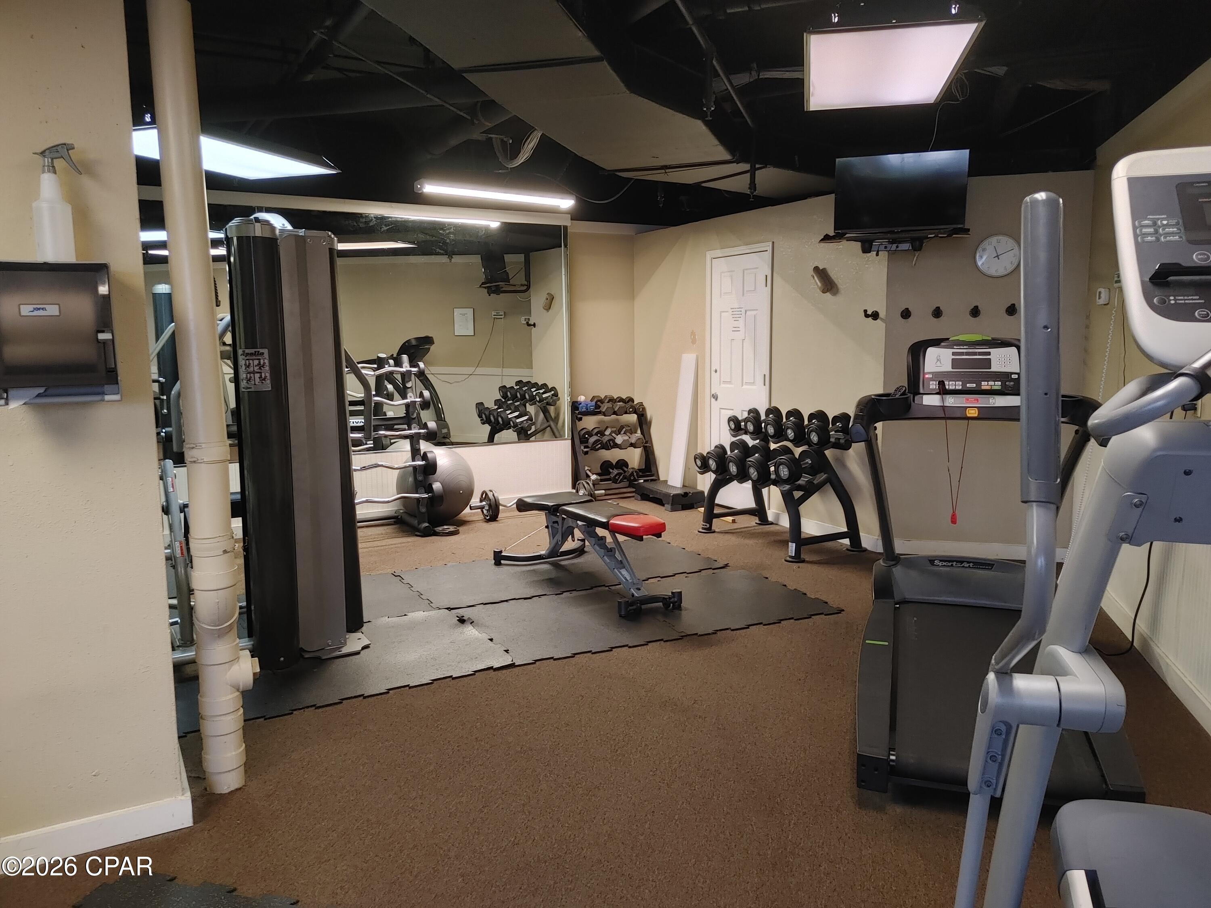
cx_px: 606
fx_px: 910
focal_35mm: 26
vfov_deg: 53.1
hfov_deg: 67.3
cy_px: 454
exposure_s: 1/60
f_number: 1.8
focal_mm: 4.81
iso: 450
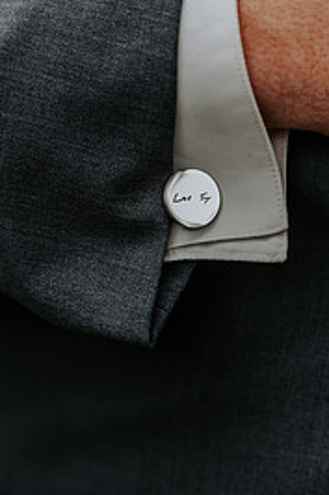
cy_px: 197
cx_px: 157
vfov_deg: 20.8
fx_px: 1345
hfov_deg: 13.9
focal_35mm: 98
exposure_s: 1/1000
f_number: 2.8
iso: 500
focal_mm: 58
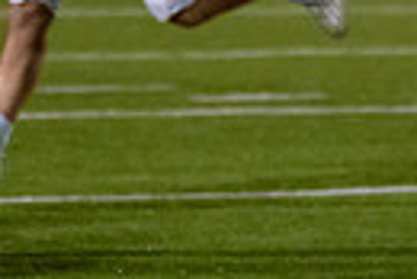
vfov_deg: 1.7
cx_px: -145
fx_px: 9335
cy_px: -466
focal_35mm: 805
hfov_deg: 2.6
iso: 4000
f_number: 2.8
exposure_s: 1/1000
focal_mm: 112
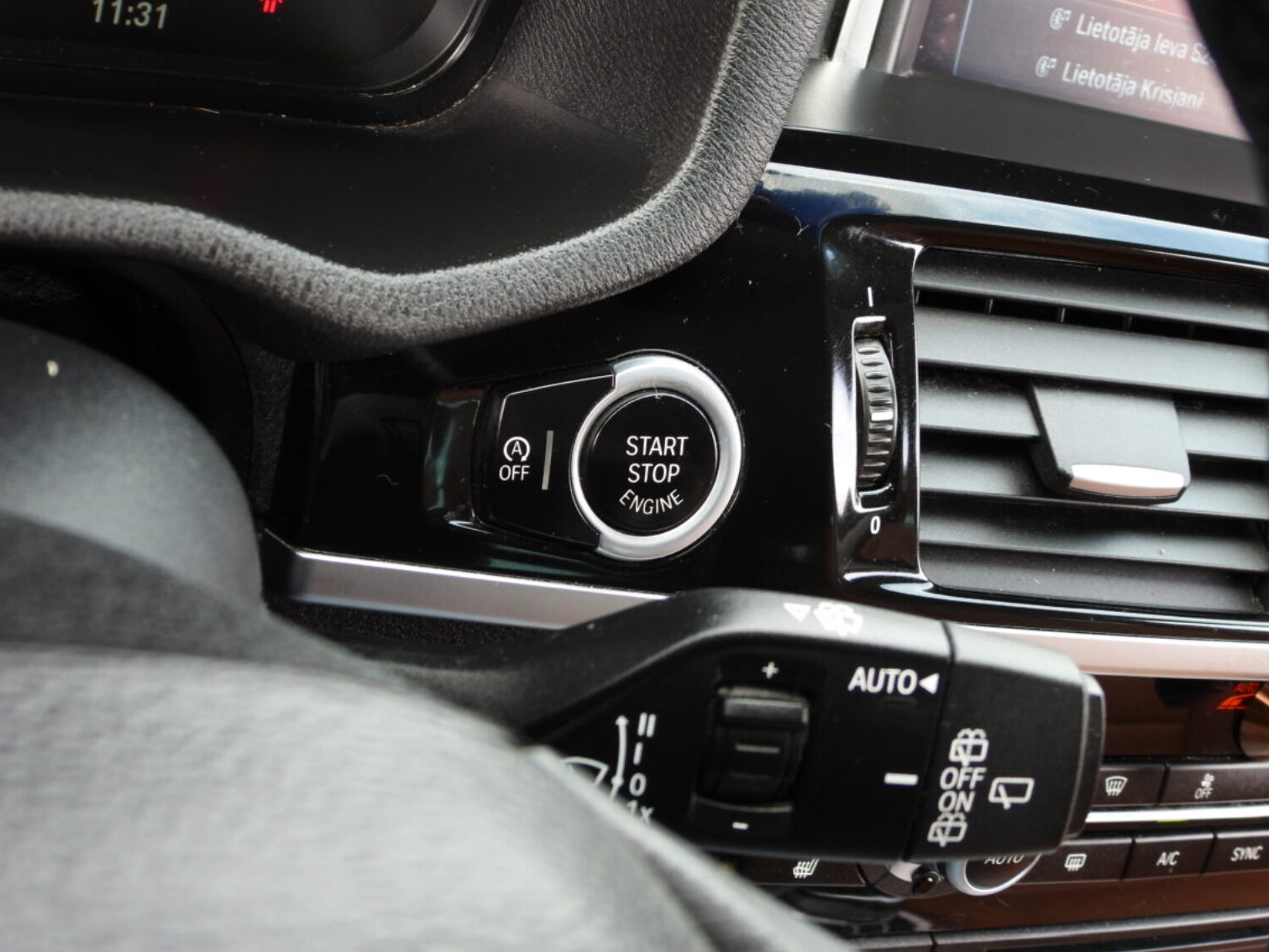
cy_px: 452
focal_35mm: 53
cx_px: 642
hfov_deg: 36.2
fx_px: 1943
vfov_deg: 27.5
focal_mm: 9
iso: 100
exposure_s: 1/40
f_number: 3.2
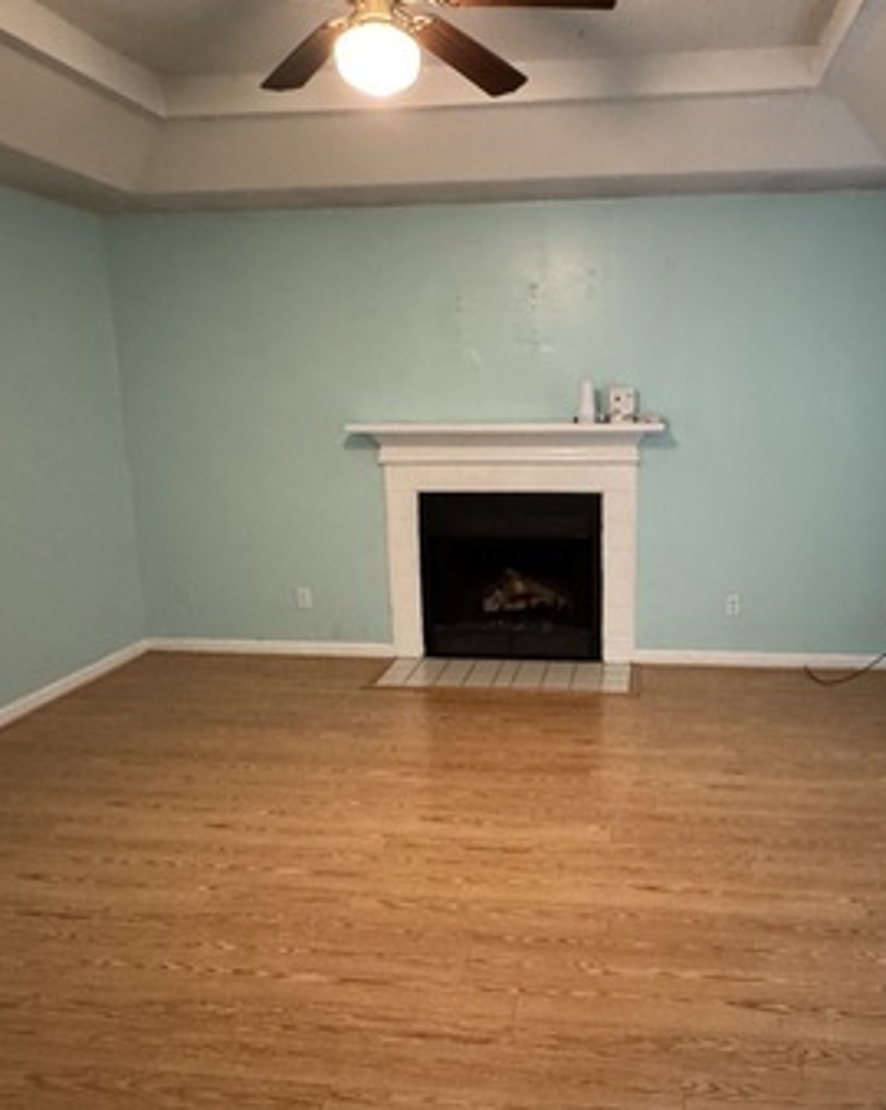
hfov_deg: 52.6
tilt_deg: -13.8
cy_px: 588
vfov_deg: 64.0
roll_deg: +1.0
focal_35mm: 27
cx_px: 553
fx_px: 886
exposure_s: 1/40
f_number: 2.2
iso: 800
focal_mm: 2.22
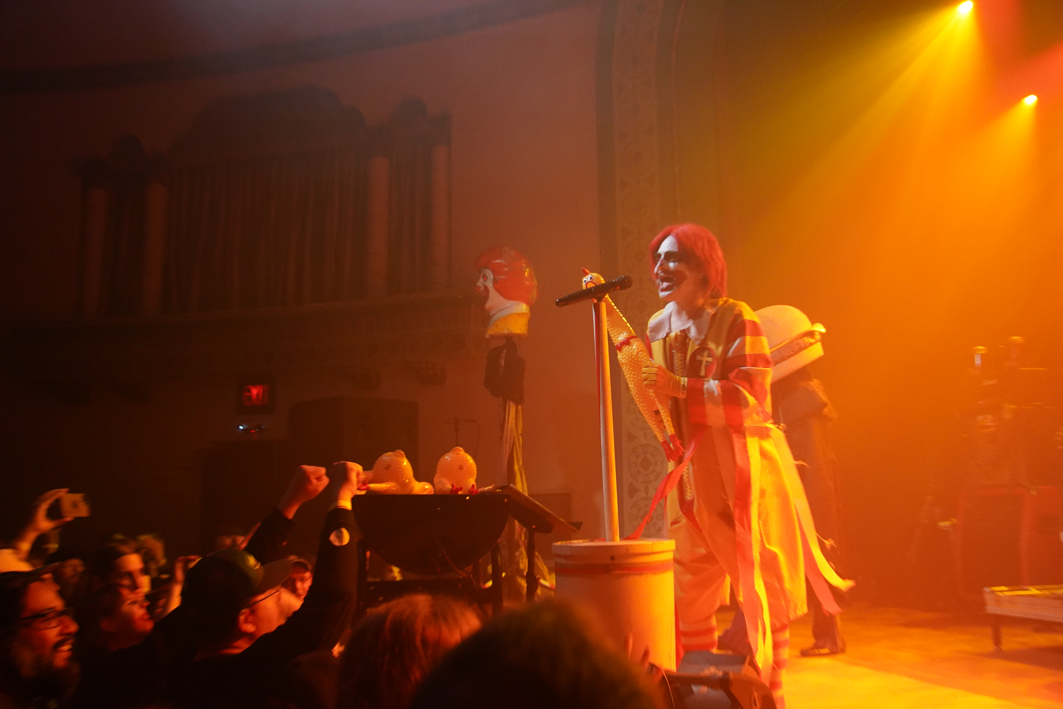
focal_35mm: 36
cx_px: 532
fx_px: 1063
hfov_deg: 53.1
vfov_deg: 36.9
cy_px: 354
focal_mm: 36
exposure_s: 1/160
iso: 6400
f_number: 4
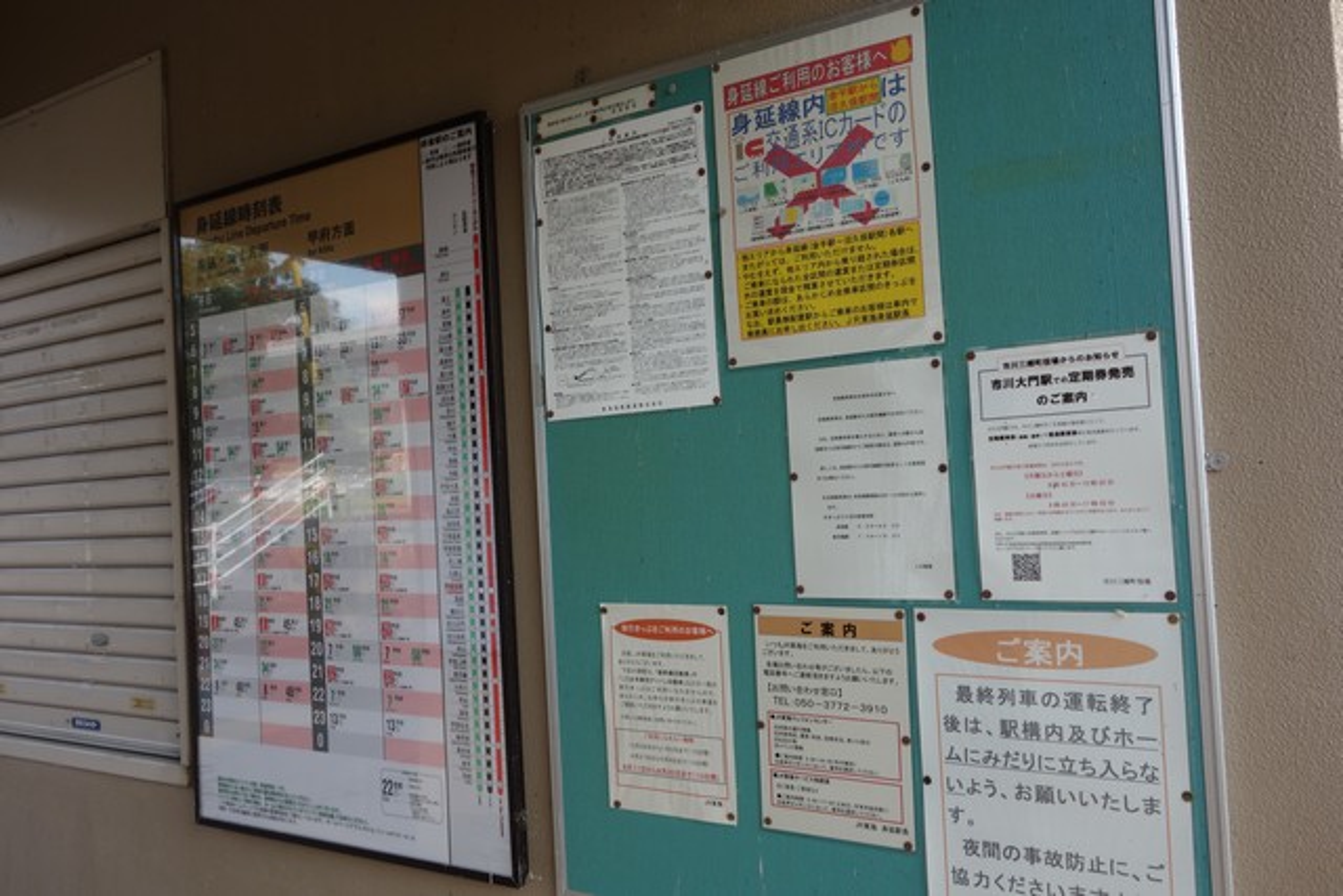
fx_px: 1045
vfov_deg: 46.4
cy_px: 448
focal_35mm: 28
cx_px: 672
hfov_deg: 65.5
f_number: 5
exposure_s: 1/100
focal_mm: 10.4
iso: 125
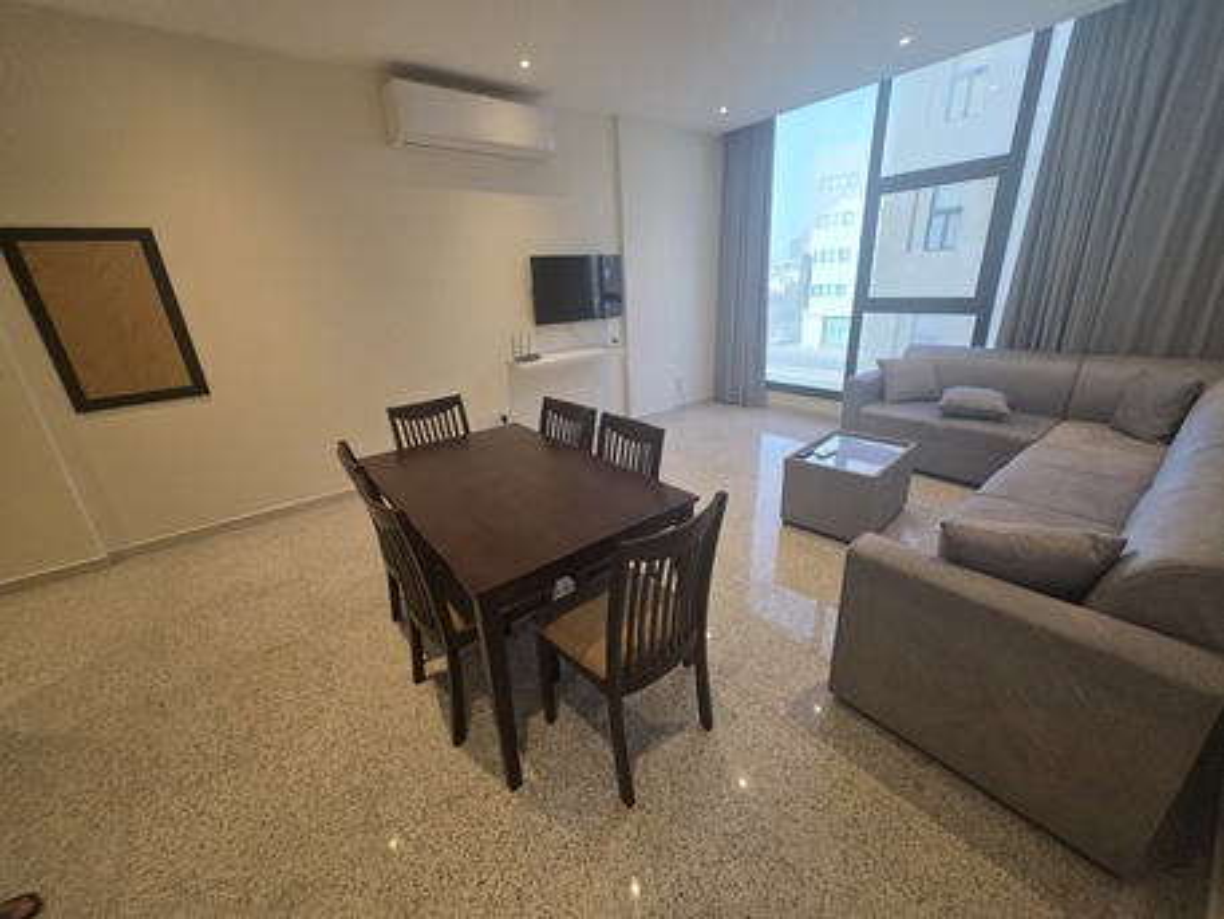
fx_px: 460
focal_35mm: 13
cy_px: 460
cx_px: 612
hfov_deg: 106.2
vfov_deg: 89.9
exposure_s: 1/359
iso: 400
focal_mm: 2.2
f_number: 1.9
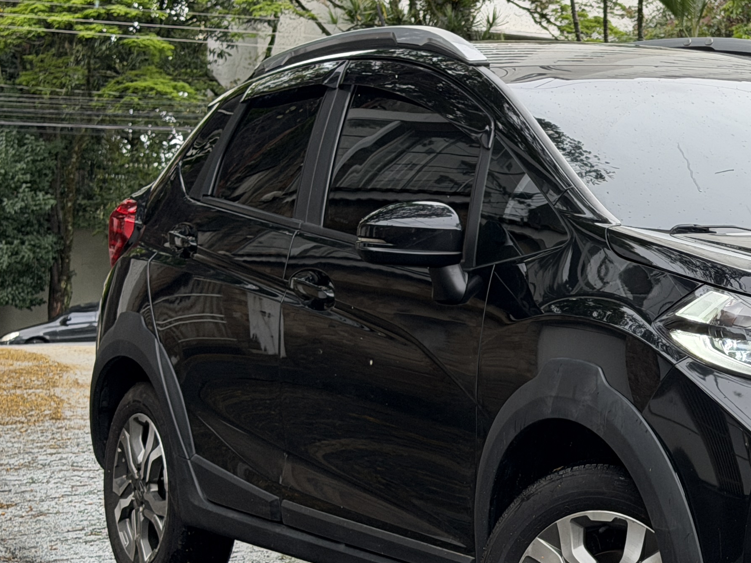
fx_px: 2343
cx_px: 759
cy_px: 274
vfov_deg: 13.7
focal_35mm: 108
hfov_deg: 17.8
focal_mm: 6.76
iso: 64
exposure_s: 1/625
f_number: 1.78
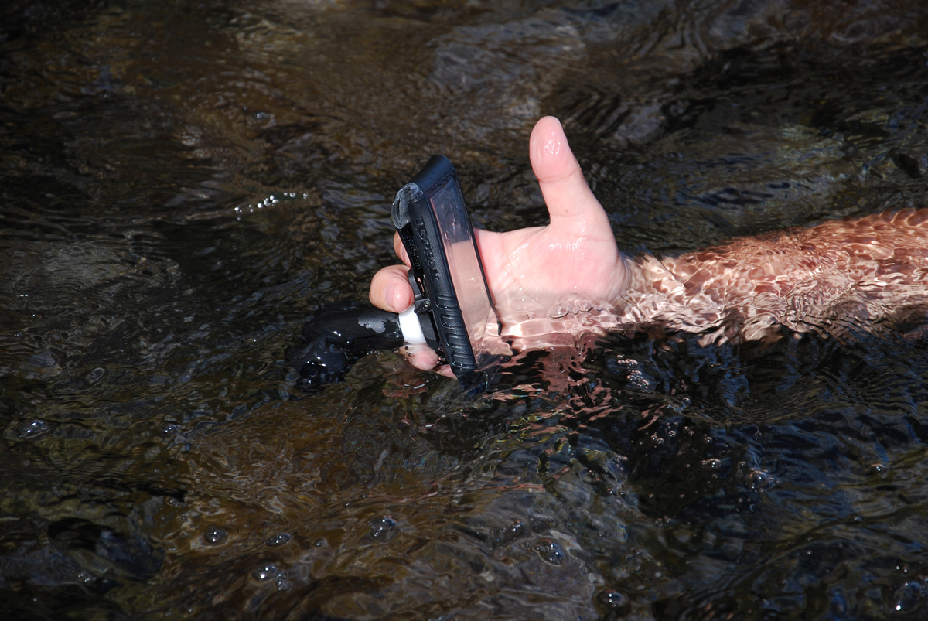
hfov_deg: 13.9
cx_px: 464
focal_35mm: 147
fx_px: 3793
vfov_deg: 9.4
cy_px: 310
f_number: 5.6
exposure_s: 1/500
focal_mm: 98
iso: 140
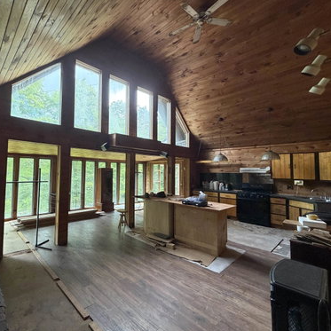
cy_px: 162
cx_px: 107
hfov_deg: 80.8
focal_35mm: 17
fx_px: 184
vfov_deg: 84.0
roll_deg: -1.6
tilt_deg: +2.3
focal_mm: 2.22
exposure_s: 1/73
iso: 320
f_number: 2.2
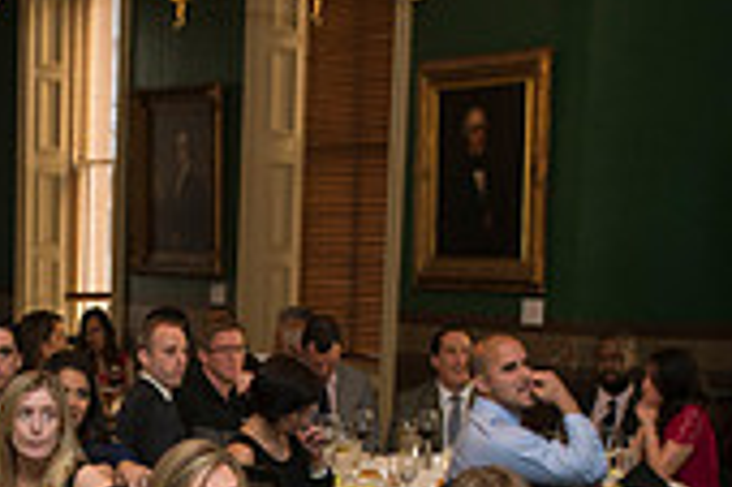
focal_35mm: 95
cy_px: 612
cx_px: 192
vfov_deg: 13.9
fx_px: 1930
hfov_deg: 21.3
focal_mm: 24
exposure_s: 1/100
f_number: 4
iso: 1000
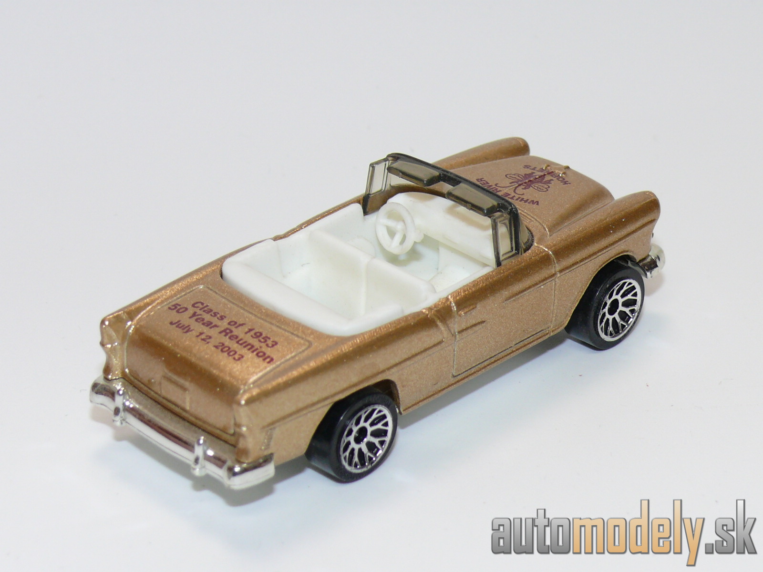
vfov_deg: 14.5
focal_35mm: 102
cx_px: 382
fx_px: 2248
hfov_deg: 19.3
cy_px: 286
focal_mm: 13.4
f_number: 4
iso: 100
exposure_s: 1/30
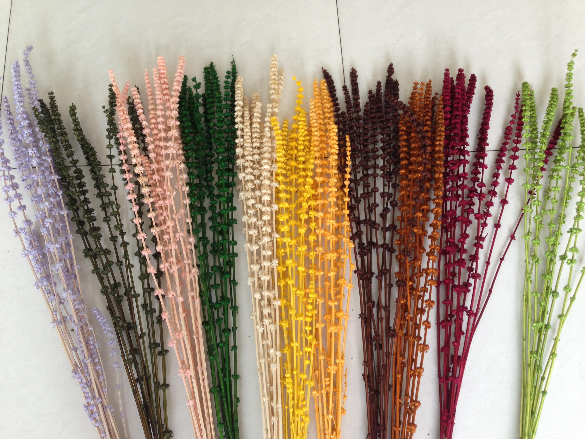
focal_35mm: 33
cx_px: 292
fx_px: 558
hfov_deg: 55.4
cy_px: 220
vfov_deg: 42.9
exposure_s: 1/20
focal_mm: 4.13
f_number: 2.4
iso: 64
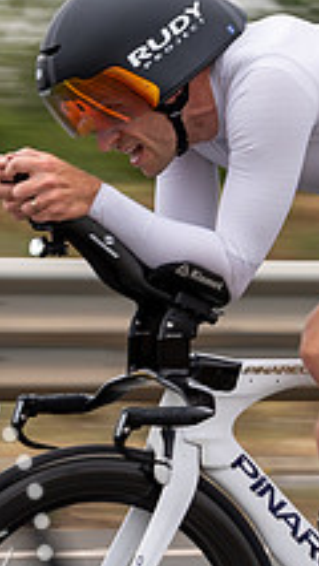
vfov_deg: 7.0
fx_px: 4656
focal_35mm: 310
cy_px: 283
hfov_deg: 3.9
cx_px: 287
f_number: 8
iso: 100
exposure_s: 1/160
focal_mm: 70
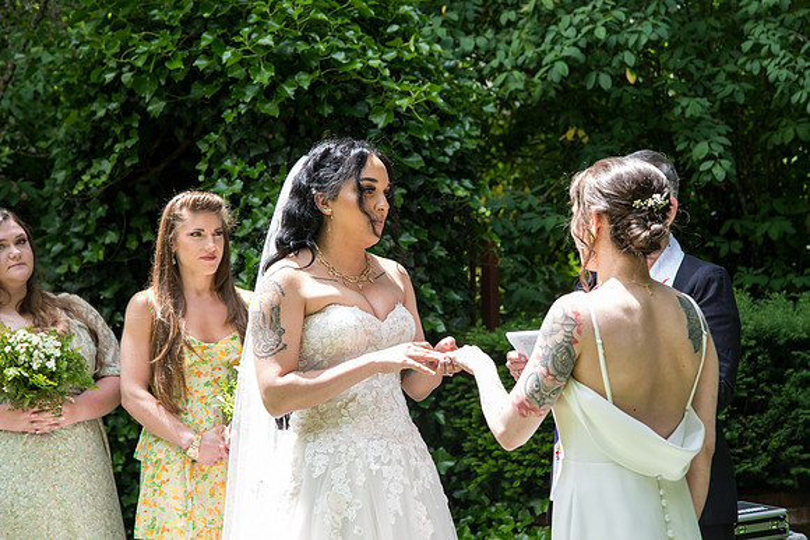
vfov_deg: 19.5
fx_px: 1575
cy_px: 270
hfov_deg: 28.8
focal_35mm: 70
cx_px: 405
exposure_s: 1/400
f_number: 5
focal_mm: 70
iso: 500
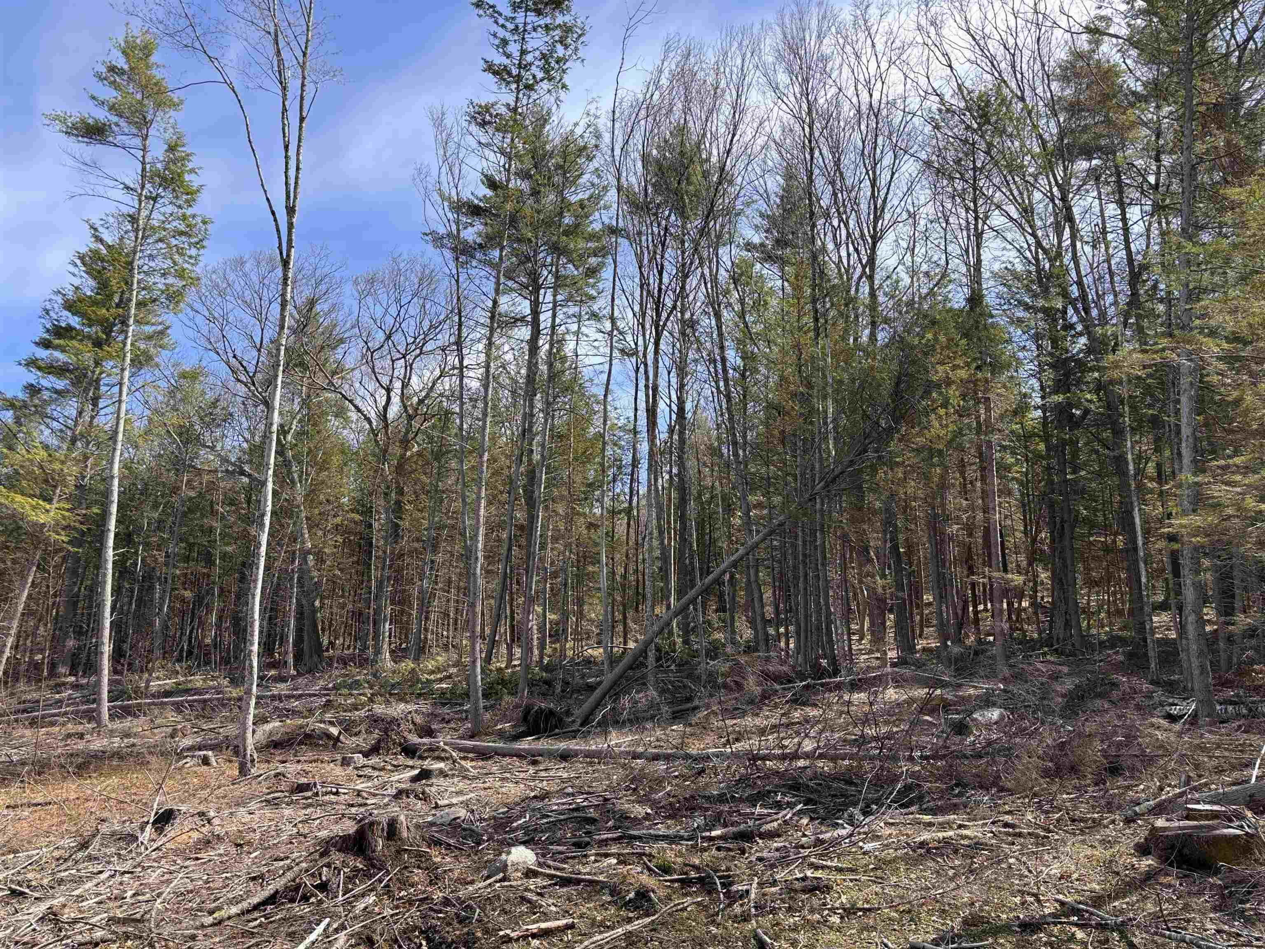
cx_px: 632
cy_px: 474
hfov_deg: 67.3
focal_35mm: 26
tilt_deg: +13.0
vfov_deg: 53.1
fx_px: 950
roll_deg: -0.9
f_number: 1.6
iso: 50
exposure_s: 1/1381
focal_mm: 5.96
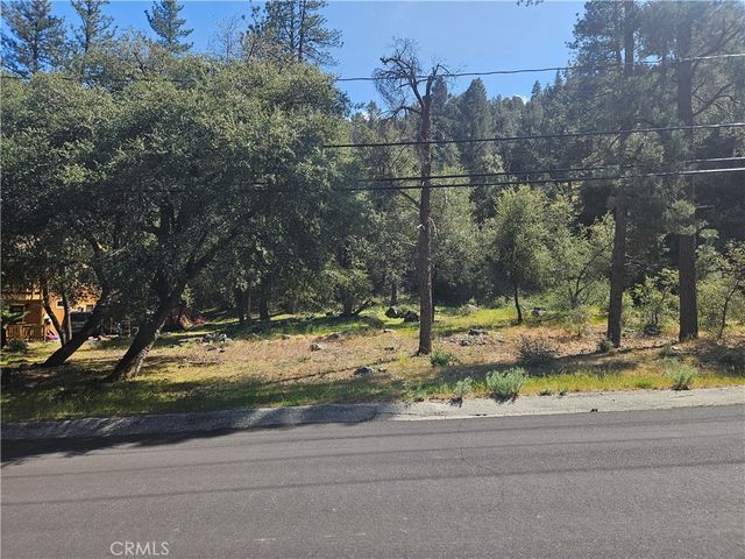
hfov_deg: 73.9
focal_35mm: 23
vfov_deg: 58.9
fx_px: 495
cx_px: 372
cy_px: 280
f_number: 1.8
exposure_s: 1/742
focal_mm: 5.4
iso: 25
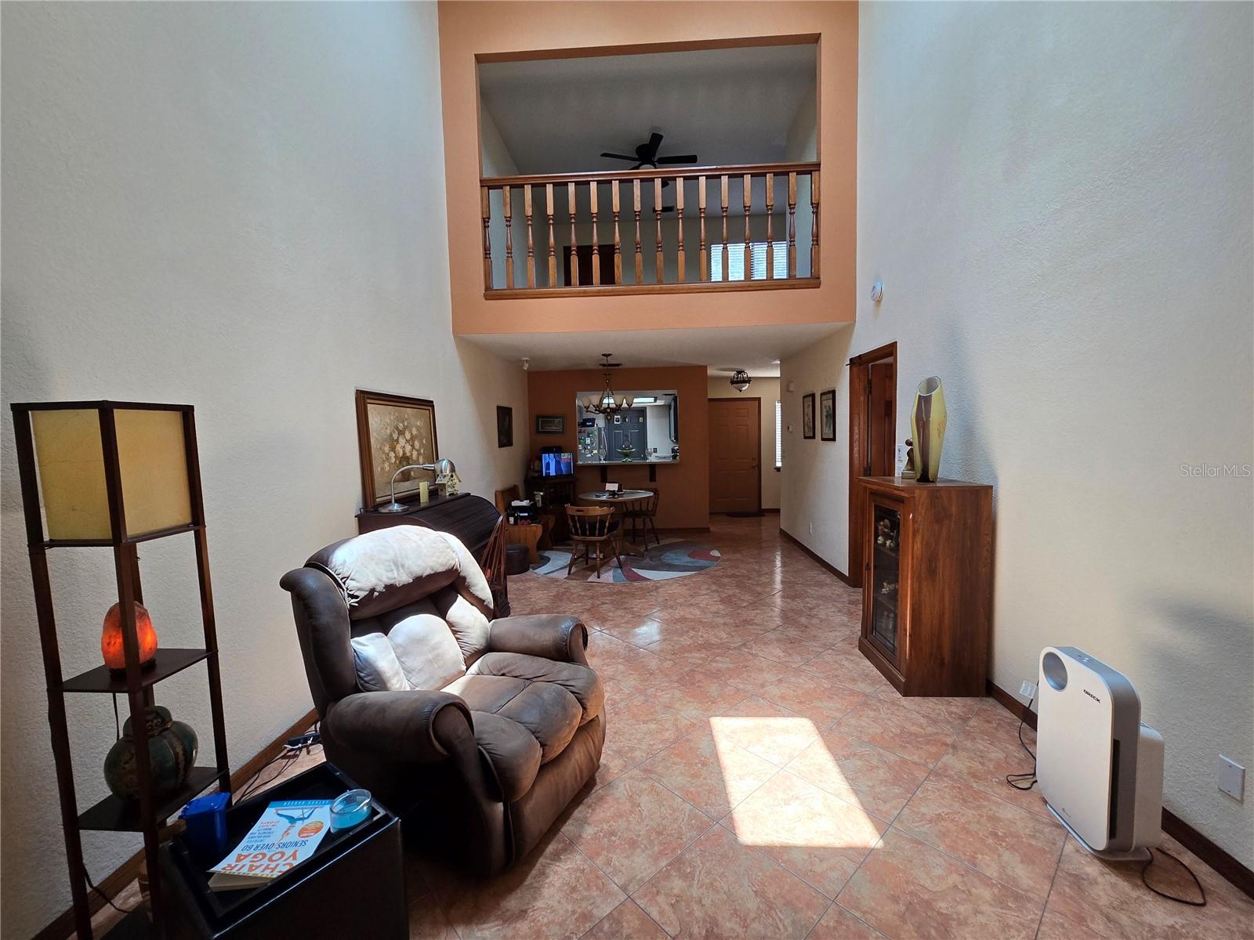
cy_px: 470
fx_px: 471
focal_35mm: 13
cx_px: 627
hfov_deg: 106.2
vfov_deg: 89.9
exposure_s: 1/60
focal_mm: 2.2
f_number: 2.2
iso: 100
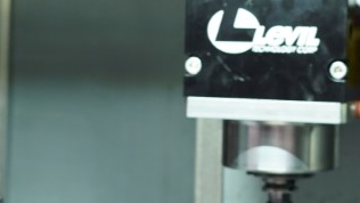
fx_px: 1423
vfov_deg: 8.1
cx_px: 263
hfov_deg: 14.4
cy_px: 48
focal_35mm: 149
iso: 1250
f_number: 5
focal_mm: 39
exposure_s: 1/40
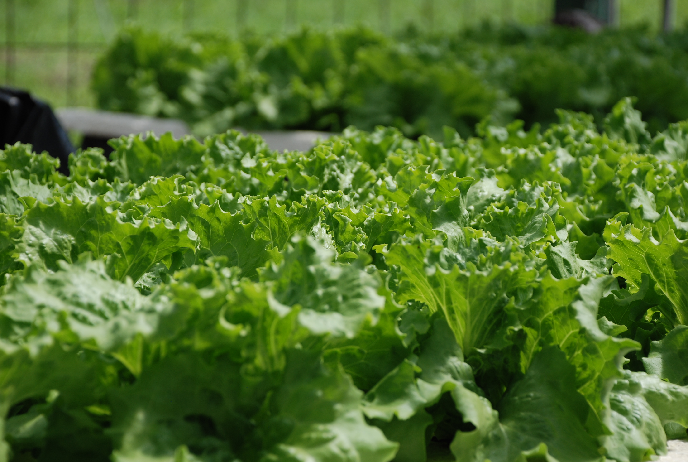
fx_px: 2298
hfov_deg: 17.0
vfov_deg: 11.5
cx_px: 344
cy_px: 231
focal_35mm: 120
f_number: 5.6
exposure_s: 1/500
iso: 140
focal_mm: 80
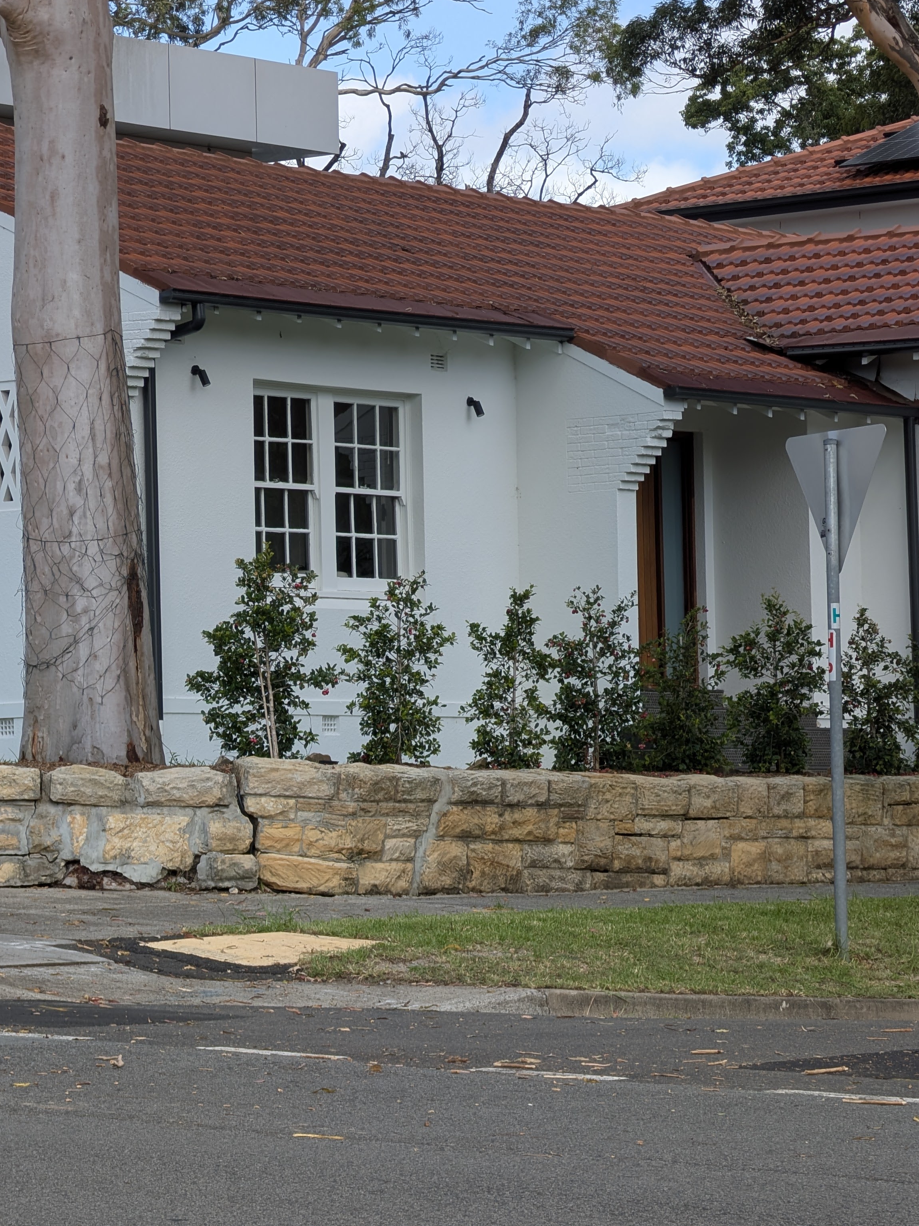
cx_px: 131
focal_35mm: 147
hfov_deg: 10.1
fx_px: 5203
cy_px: 612
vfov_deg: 13.4
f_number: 2.8
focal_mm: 18
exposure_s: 1/212
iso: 16
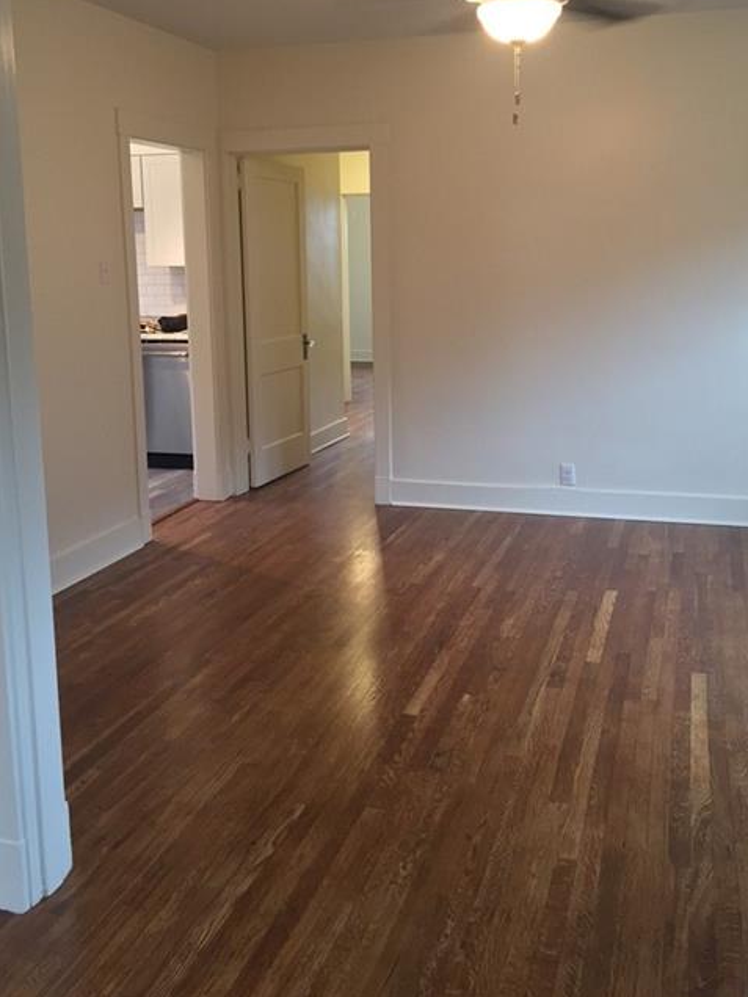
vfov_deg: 52.4
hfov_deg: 40.7
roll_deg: +1.1
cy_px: 412
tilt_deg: -7.2
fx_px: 1008
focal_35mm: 35
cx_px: 375
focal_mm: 4.15
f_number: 2.2
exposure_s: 1/33
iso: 125
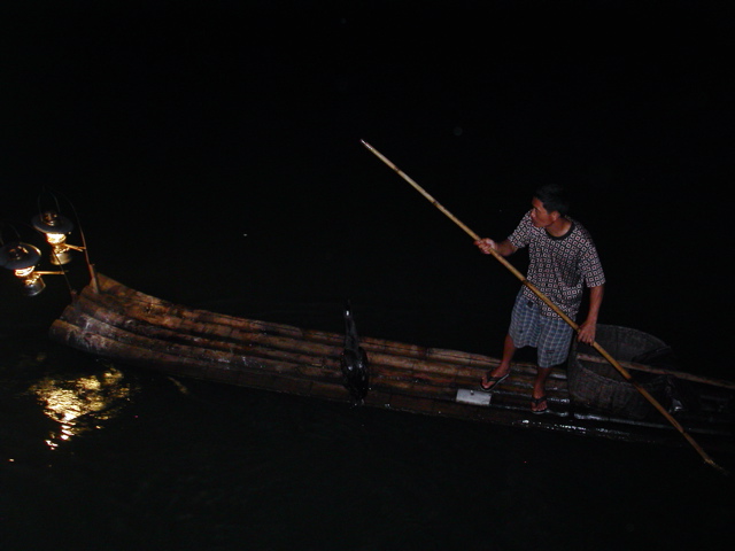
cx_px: 368
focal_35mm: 38
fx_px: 807
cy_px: 276
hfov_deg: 49.0
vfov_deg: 37.7
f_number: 2.8
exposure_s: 1/30
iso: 200
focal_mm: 7.8
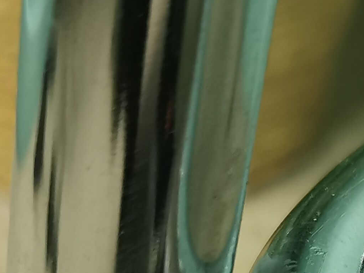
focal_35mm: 129
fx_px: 1357
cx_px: 380
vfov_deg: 11.0
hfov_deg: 15.0
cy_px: 441
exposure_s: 1/100
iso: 160
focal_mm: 5.58
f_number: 1.8
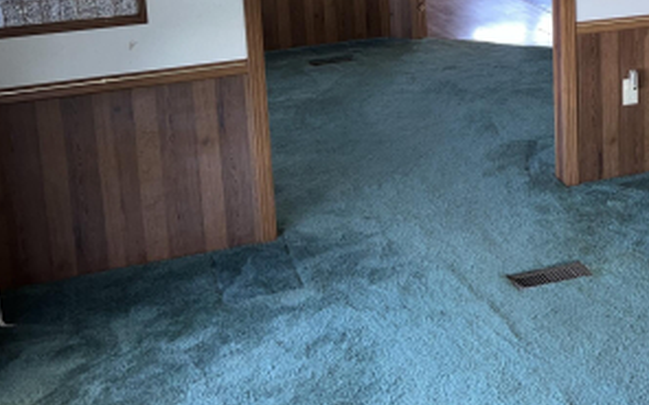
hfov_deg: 31.5
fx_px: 1097
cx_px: 576
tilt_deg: -10.2
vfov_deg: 20.3
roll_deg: +1.7
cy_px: 0
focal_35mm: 62
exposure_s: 1/37
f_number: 1.5
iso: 64
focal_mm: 5.7
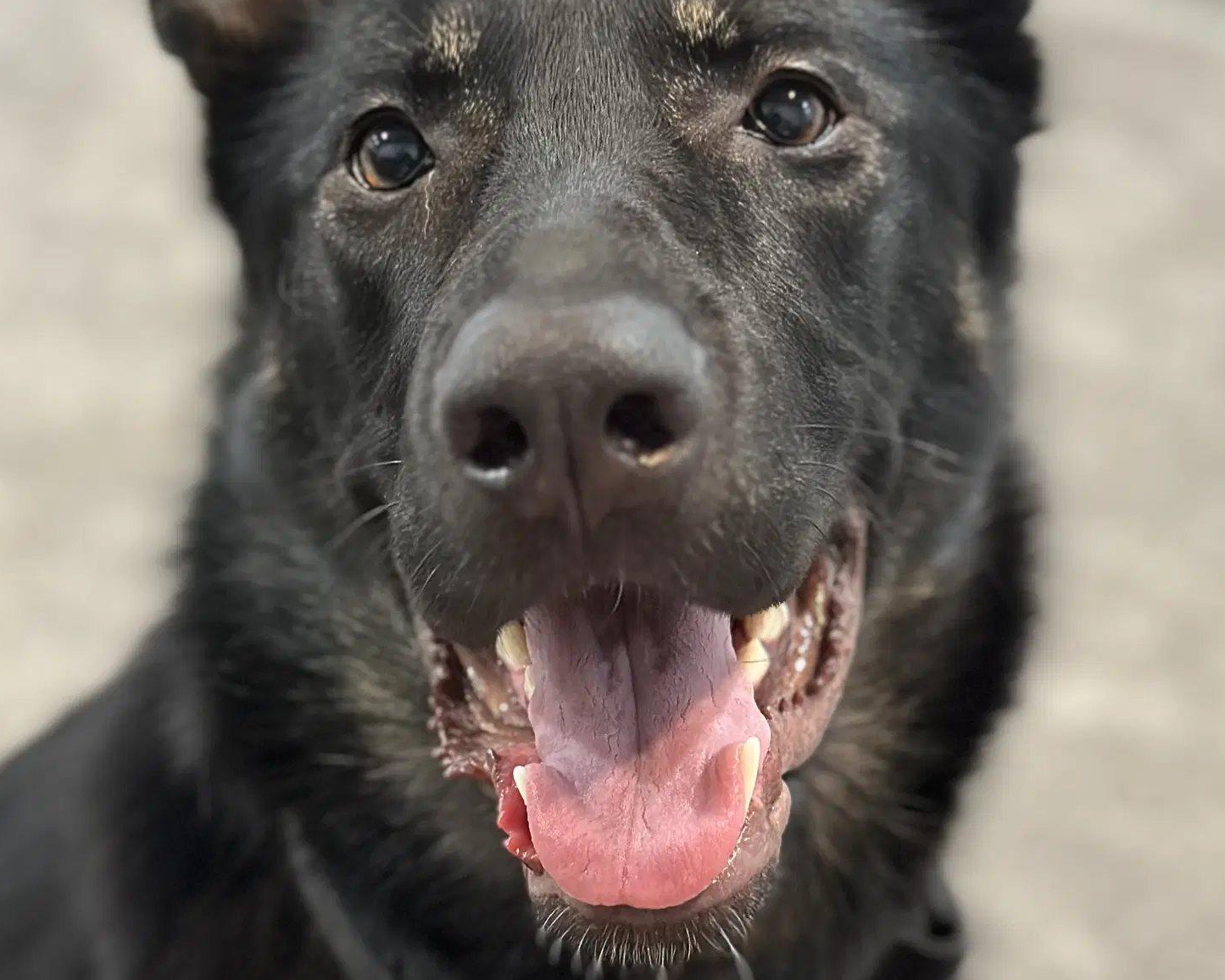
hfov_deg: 23.0
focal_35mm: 83
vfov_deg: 18.5
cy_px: 526
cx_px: 655
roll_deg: -0.6
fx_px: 3009
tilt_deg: -27.3
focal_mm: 6.86
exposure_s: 1/40
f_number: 1.78
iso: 400
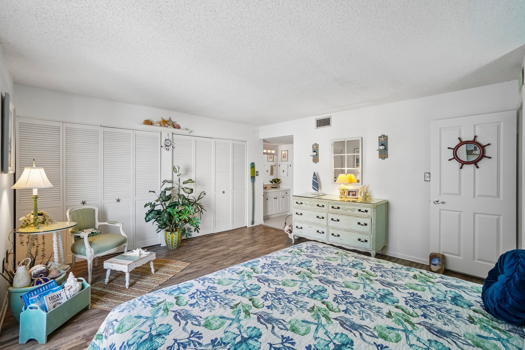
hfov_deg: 100.4
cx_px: 262
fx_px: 219
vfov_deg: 77.3
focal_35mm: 15
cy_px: 175
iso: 640
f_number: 8
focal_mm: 10
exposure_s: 1/30
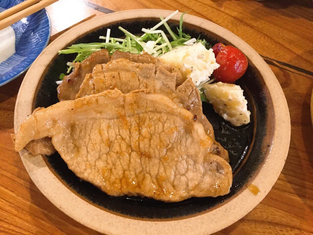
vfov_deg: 45.4
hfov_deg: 58.4
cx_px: 156
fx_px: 280
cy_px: 118
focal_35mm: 31
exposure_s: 1/15
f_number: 2.4
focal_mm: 3.3
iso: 200
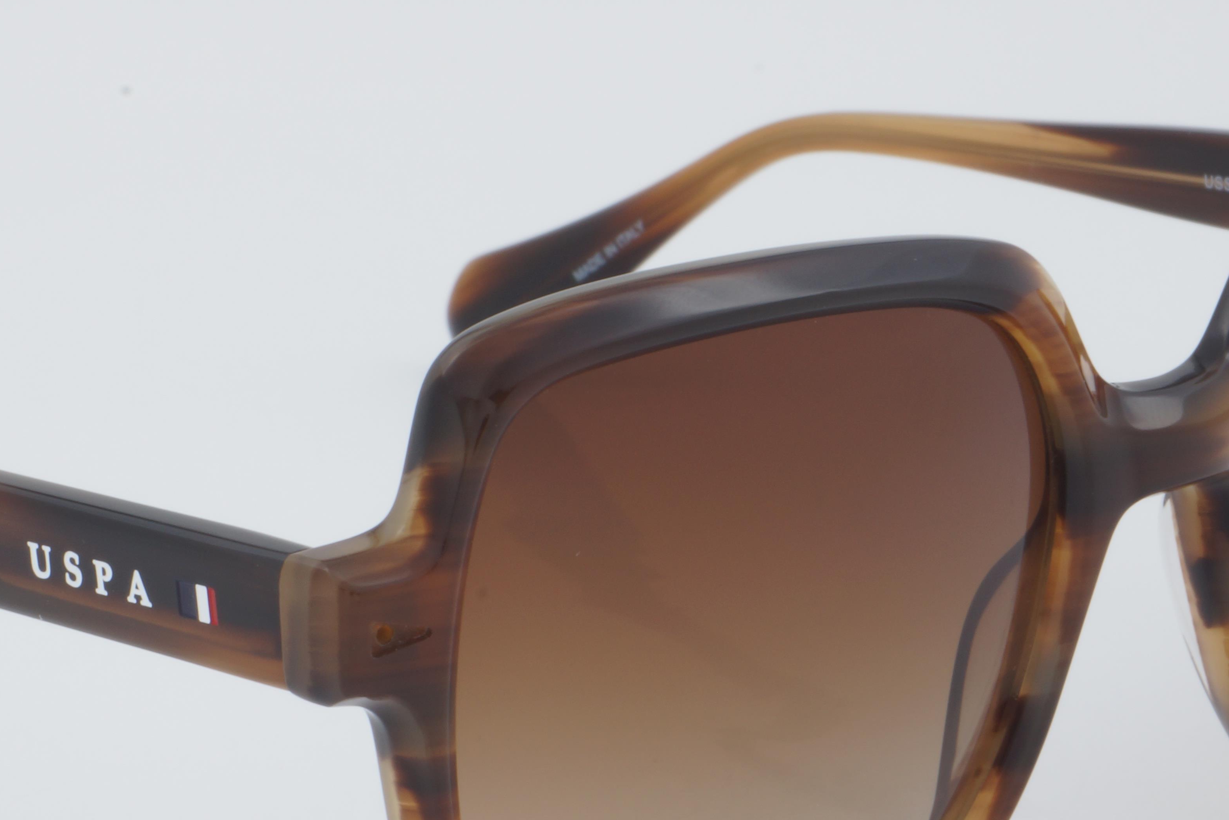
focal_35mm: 143
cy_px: 532
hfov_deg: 14.3
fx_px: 4881
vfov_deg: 9.6
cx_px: 557
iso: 100
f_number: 32
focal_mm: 50
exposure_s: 1/3
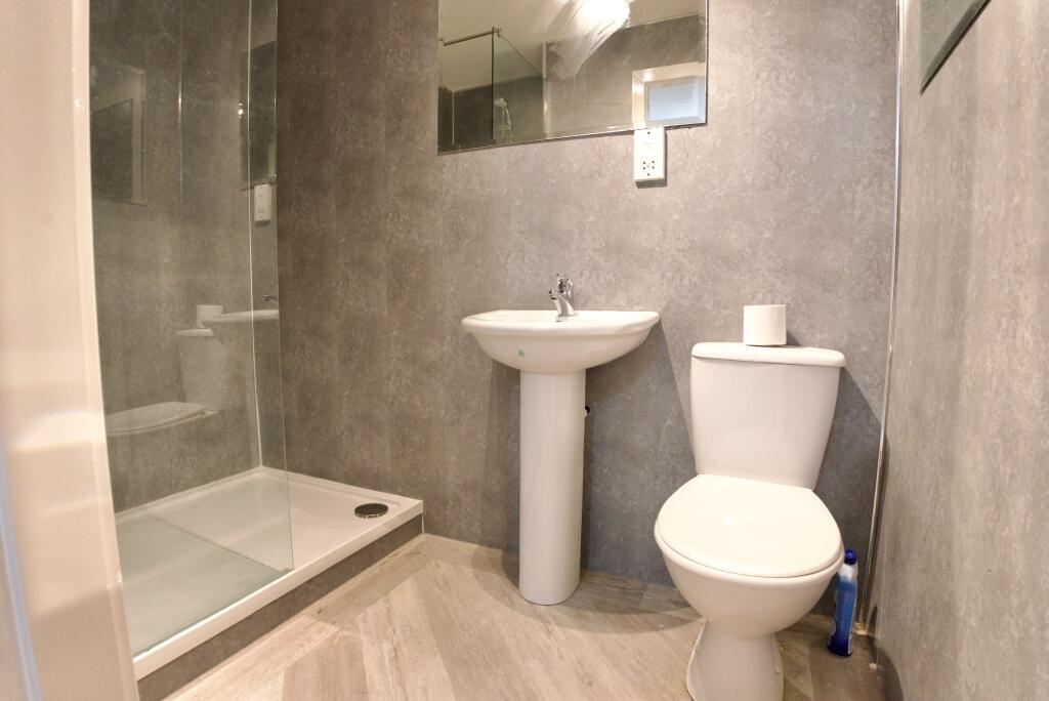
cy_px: 350
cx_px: 524
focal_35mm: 18
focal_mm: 17.5
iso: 4000
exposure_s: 1/60
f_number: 5.6
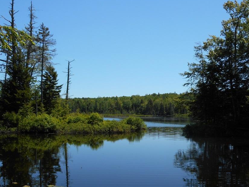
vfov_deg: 34.3
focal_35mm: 42
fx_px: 302
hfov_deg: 44.8
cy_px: 107
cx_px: 126
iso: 80
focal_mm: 6
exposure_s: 1/640
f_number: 4.2
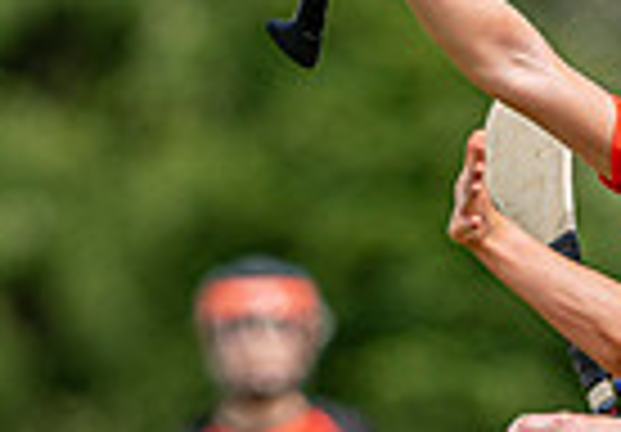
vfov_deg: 0.7
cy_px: 703
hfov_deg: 1.0
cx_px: 554
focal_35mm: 1998
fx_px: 34931
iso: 160
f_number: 2.8
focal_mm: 300
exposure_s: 1/3200
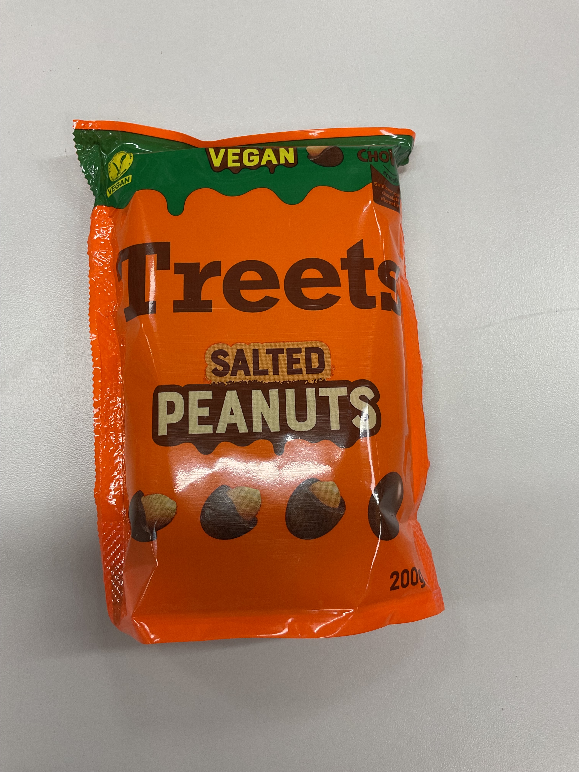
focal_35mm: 29
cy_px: 386
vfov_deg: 61.7
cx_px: 290
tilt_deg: -84.4
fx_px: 647
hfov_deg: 48.2
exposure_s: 1/100
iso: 50
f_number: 1.8
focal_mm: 3
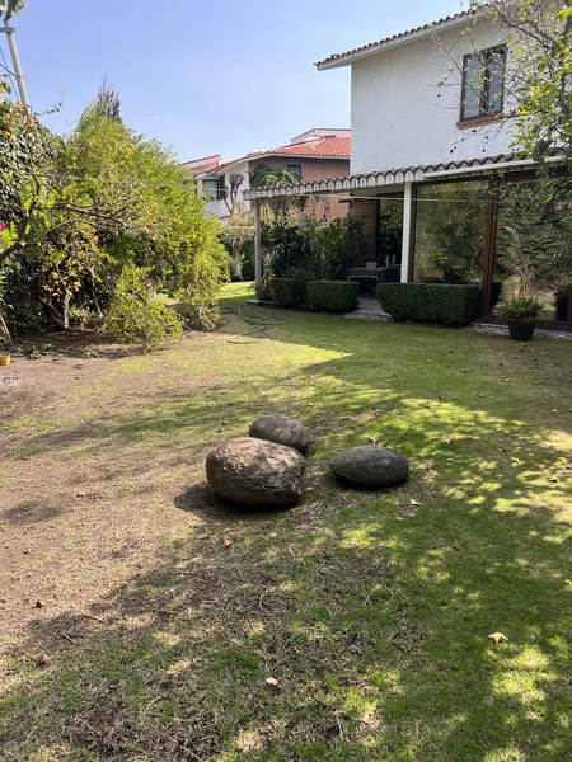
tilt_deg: -13.7
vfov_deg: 67.3
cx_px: 286
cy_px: 381
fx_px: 573
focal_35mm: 26
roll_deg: +1.4
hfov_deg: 53.1
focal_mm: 5.7
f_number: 1.5
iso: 50
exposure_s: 1/1280
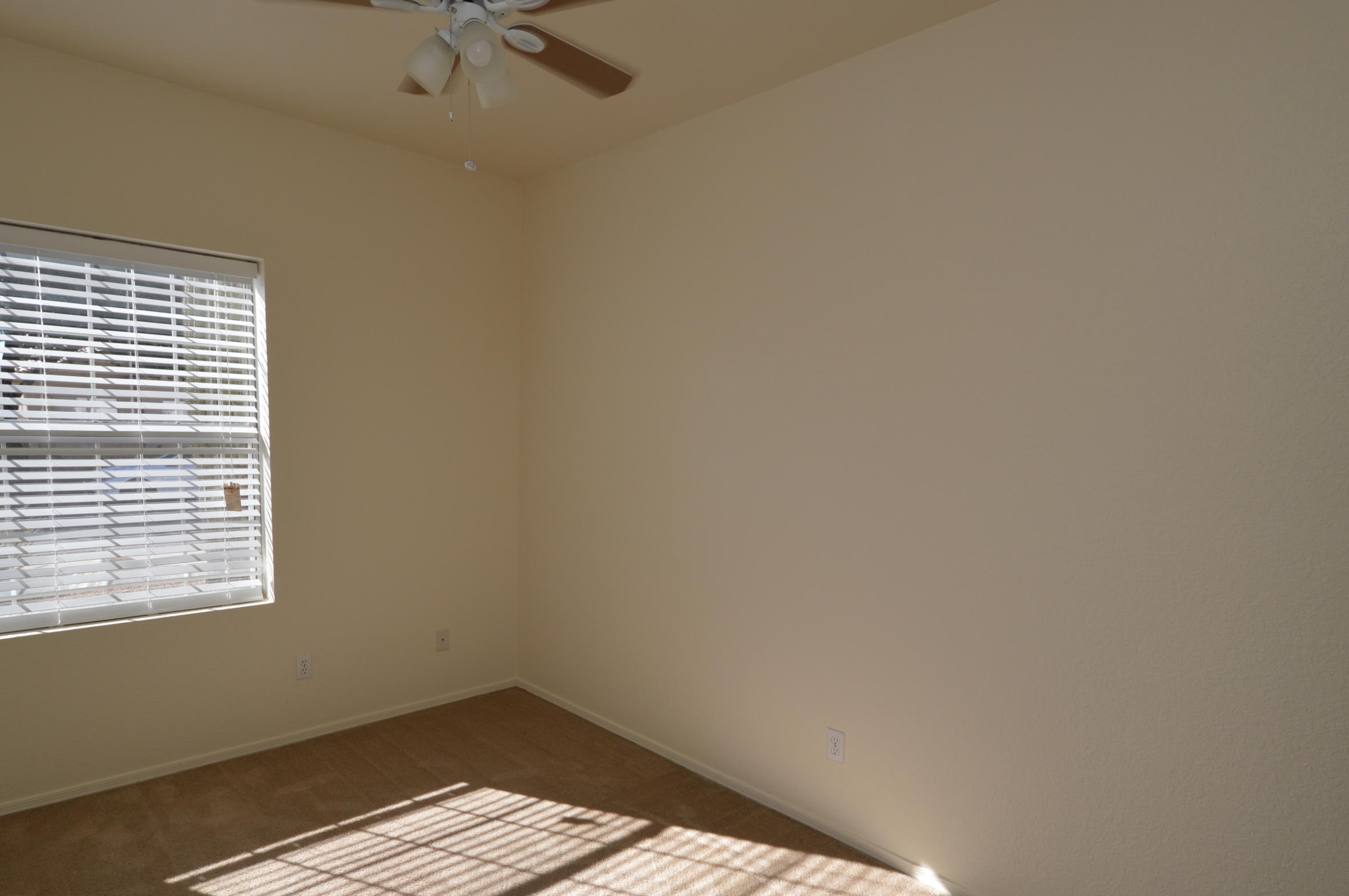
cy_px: 513
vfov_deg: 64.1
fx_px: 711
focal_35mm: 19
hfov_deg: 86.9
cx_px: 645
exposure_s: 1/125
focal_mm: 10
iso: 100
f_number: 5.6
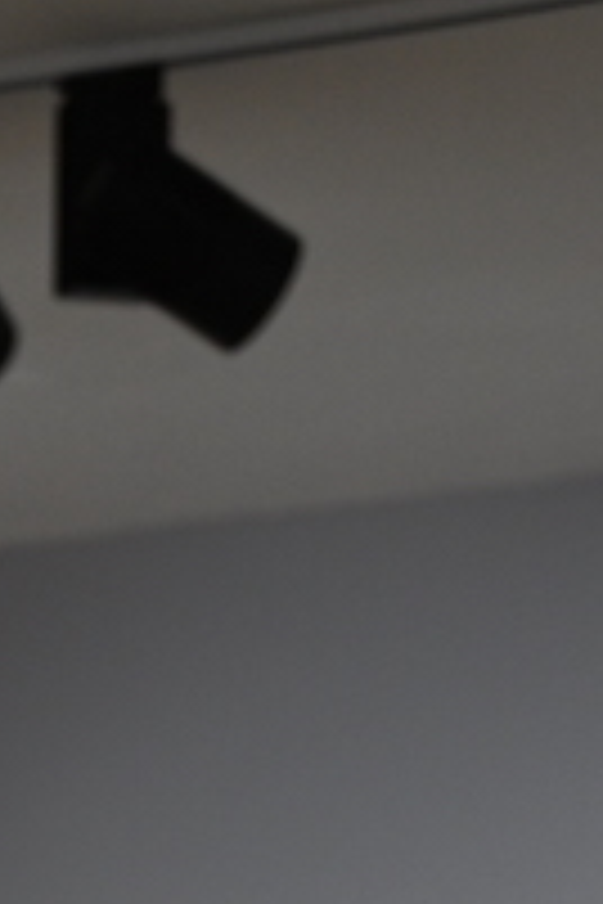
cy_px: 2136
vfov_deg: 8.6
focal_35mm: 219
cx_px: -565
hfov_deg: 6.1
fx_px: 5502
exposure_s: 1/400
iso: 400
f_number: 4
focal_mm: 44
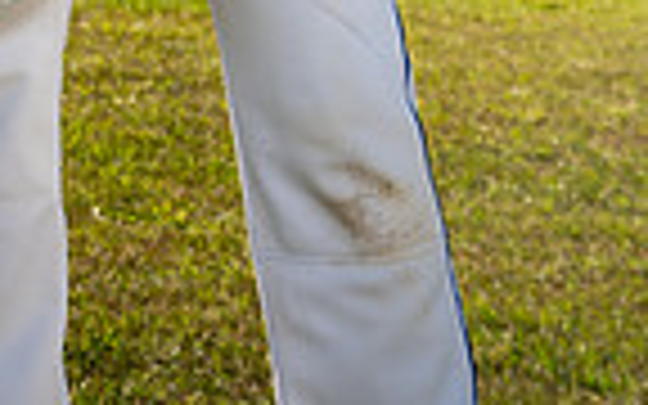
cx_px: 117
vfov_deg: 6.9
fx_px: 3196
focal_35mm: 181
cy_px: -544
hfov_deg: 11.5
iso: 200
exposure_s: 1/250
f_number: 8
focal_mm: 57
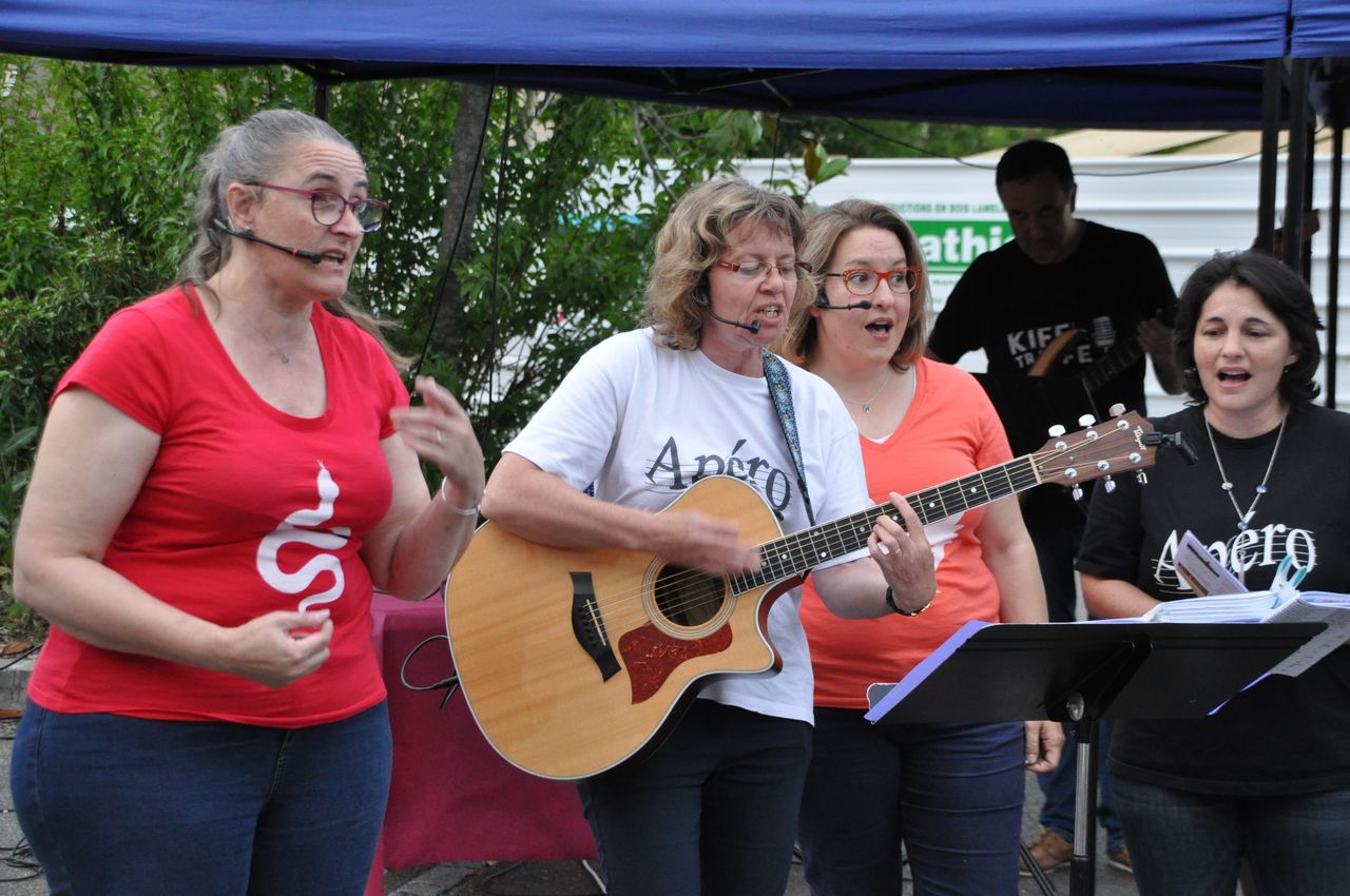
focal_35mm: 90
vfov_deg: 15.1
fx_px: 3371
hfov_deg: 22.6
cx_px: 675
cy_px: 448
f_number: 5
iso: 1600
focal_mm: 60
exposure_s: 1/100
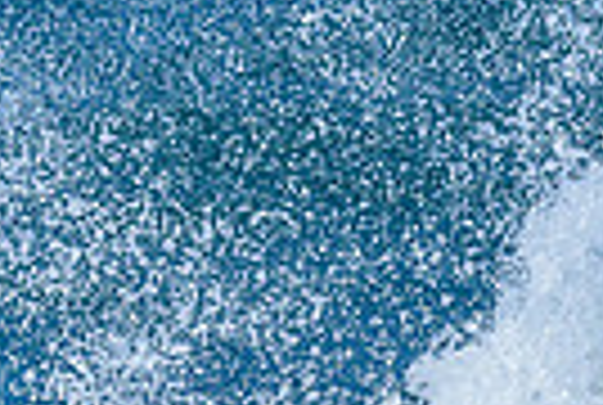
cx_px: 1014
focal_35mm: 4738
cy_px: 862
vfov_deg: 0.3
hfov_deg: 0.4
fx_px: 79538
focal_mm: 800
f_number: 6.3
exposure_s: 1/2000
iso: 160
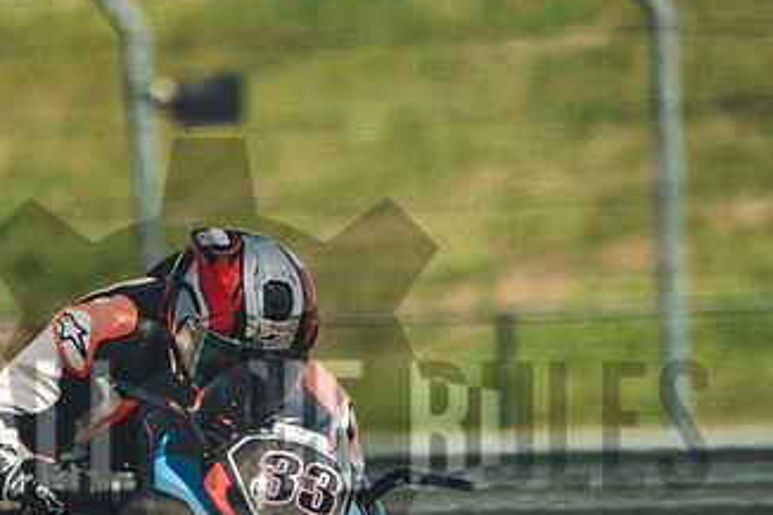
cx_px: 209
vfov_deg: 1.3
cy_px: 428
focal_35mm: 1068
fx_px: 22920
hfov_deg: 1.9
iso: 1000
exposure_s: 1/2500
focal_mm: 400
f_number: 5.6
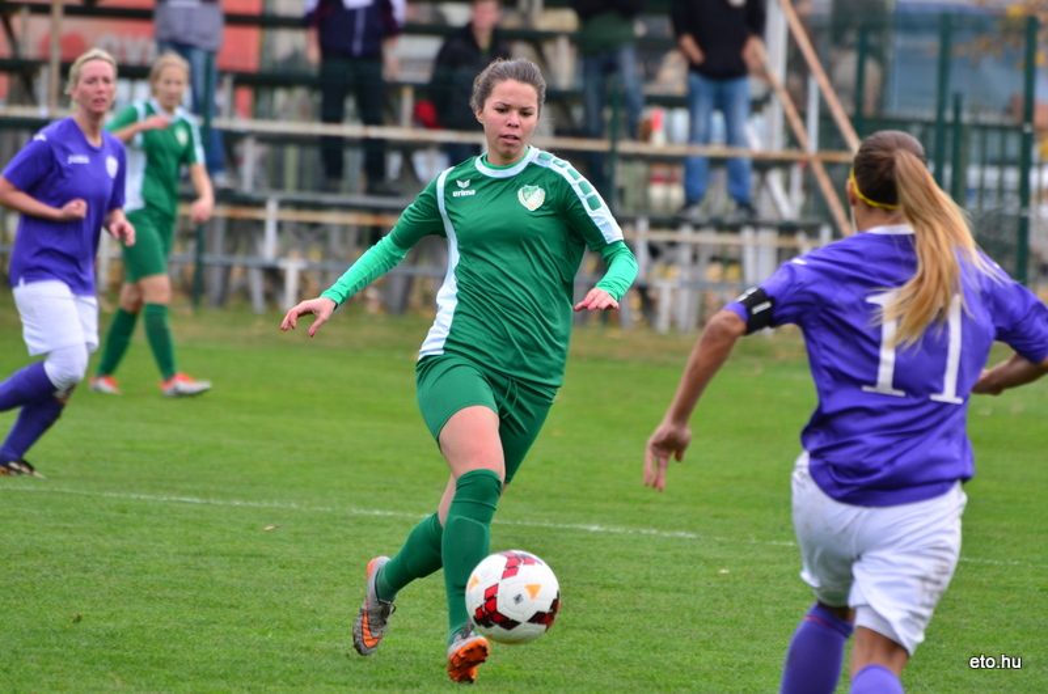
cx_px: 524
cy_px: 347
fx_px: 11766
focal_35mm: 405
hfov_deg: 5.1
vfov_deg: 3.4
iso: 400
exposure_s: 1/500
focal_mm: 270
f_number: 5.6
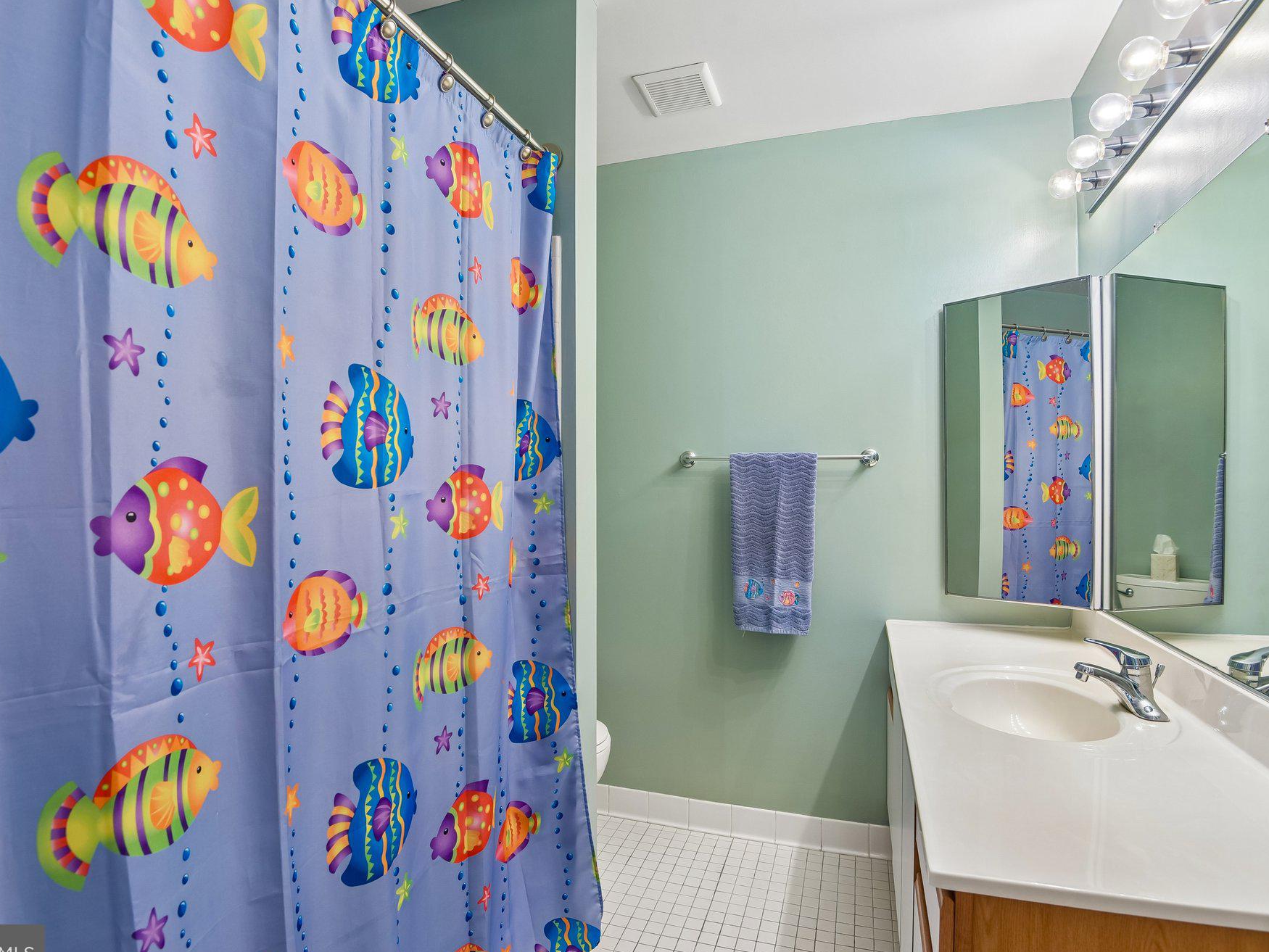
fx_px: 660
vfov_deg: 71.6
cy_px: 483
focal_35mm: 18
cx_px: 627
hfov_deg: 87.7
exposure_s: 1/20
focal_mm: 16
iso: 400
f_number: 8
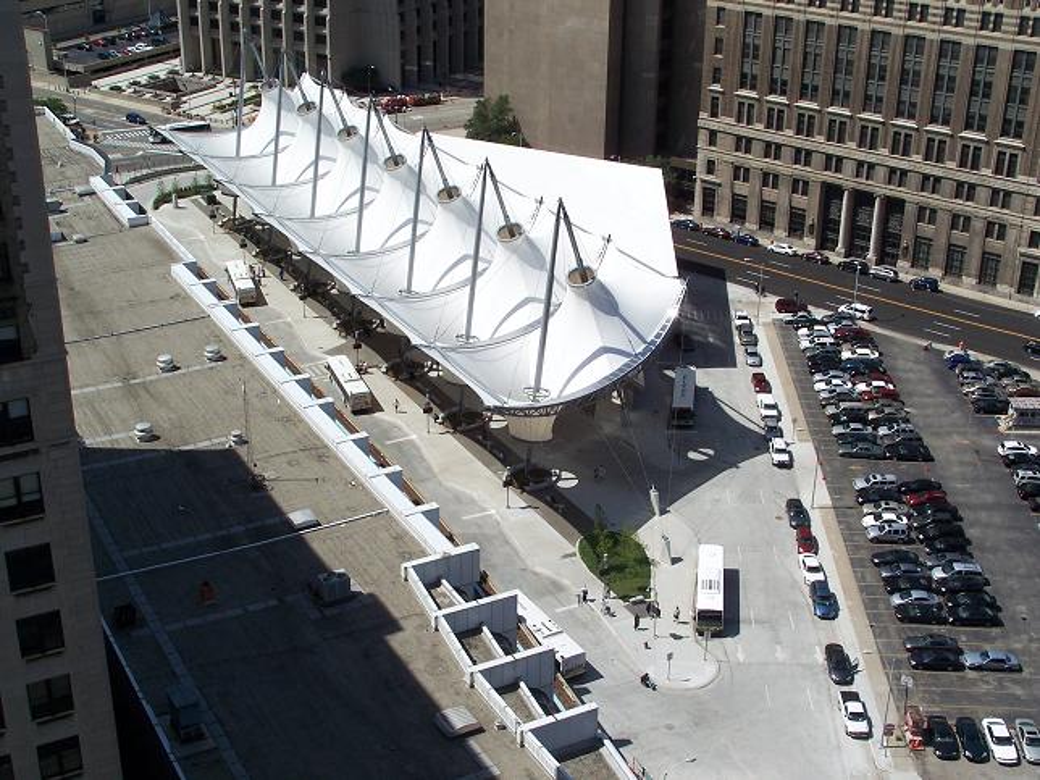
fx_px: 1532
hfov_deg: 37.5
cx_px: 520
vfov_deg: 28.6
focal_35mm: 51
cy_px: 390
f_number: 6.3
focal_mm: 8.5
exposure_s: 1/500
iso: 80
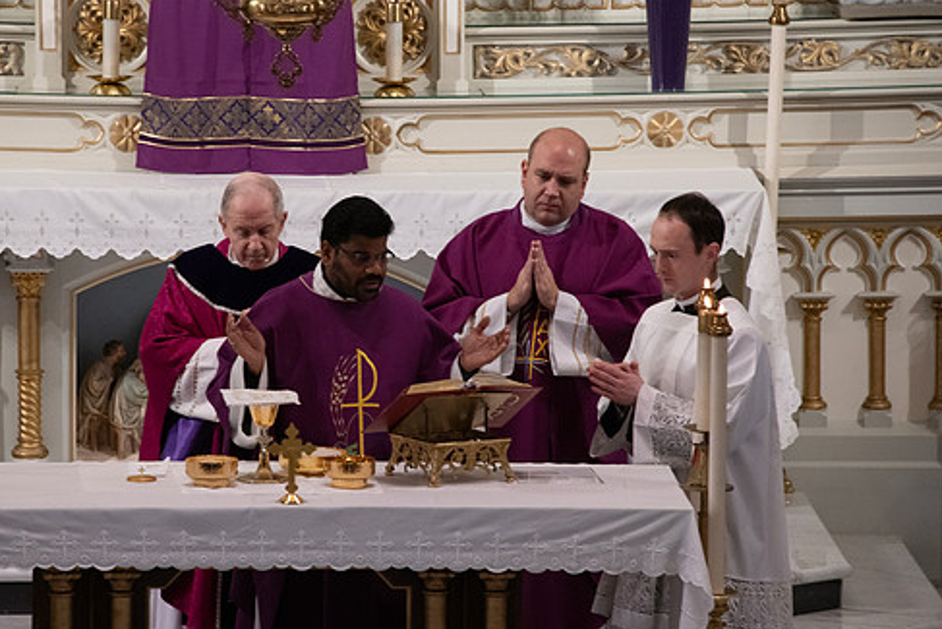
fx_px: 9344
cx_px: 385
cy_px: 340
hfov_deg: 5.8
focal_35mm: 357
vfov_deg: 3.9
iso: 4000
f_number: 9
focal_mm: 300
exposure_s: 1/100
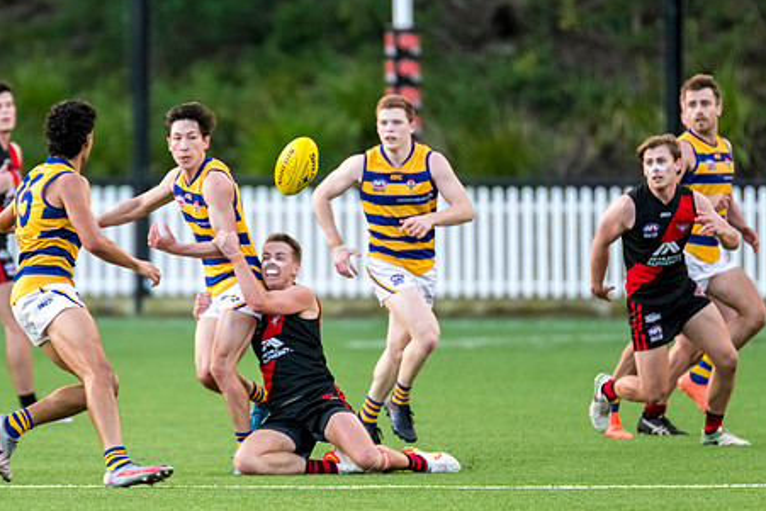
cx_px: 257
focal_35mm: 682
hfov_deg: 3.0
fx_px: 14515
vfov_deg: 2.0
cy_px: 270
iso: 3200
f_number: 4
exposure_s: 1/1250
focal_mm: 420
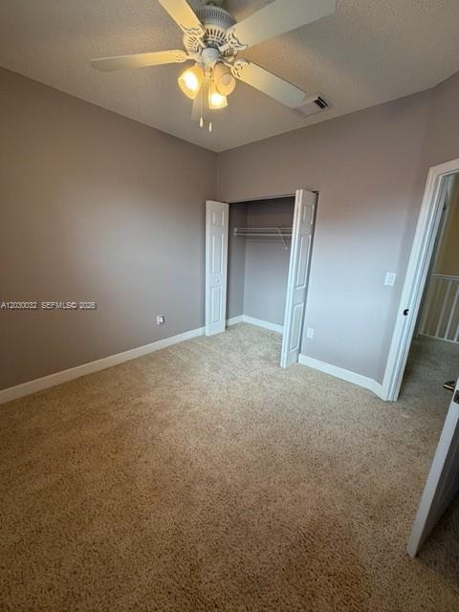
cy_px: 306
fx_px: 248
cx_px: 230
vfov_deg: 102.1
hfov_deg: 85.7
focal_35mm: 14
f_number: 2.2
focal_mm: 2.22
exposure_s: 1/120
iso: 200
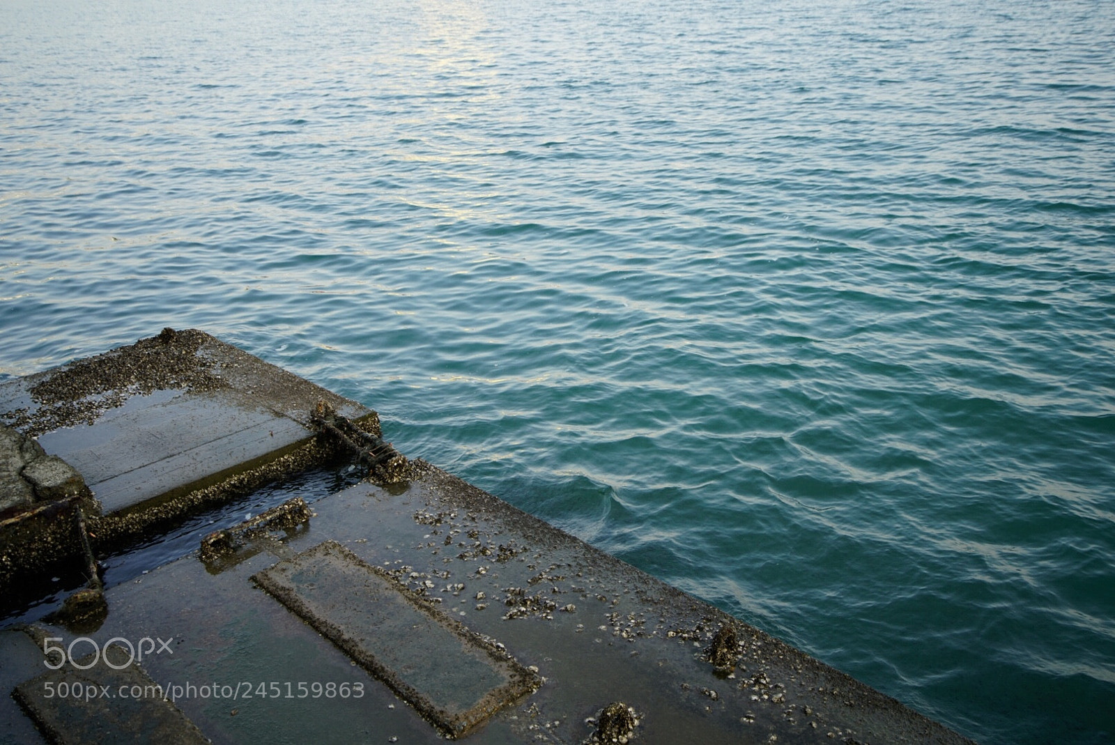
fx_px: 1085
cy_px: 372
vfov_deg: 37.9
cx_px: 558
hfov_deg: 54.4
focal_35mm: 35
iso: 320
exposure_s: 1/400
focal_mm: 35
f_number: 5
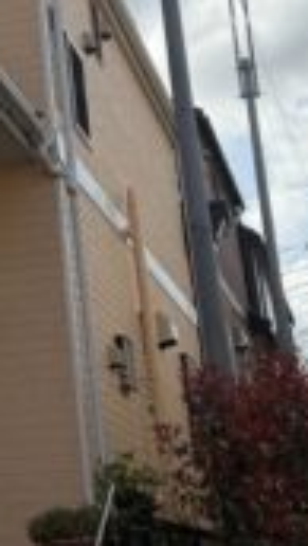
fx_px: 1319
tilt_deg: +19.8
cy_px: 102
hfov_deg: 12.6
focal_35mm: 91
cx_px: -165
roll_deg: +1.5
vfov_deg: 23.0
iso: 80
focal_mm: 6.76
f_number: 1.78
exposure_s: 1/6173
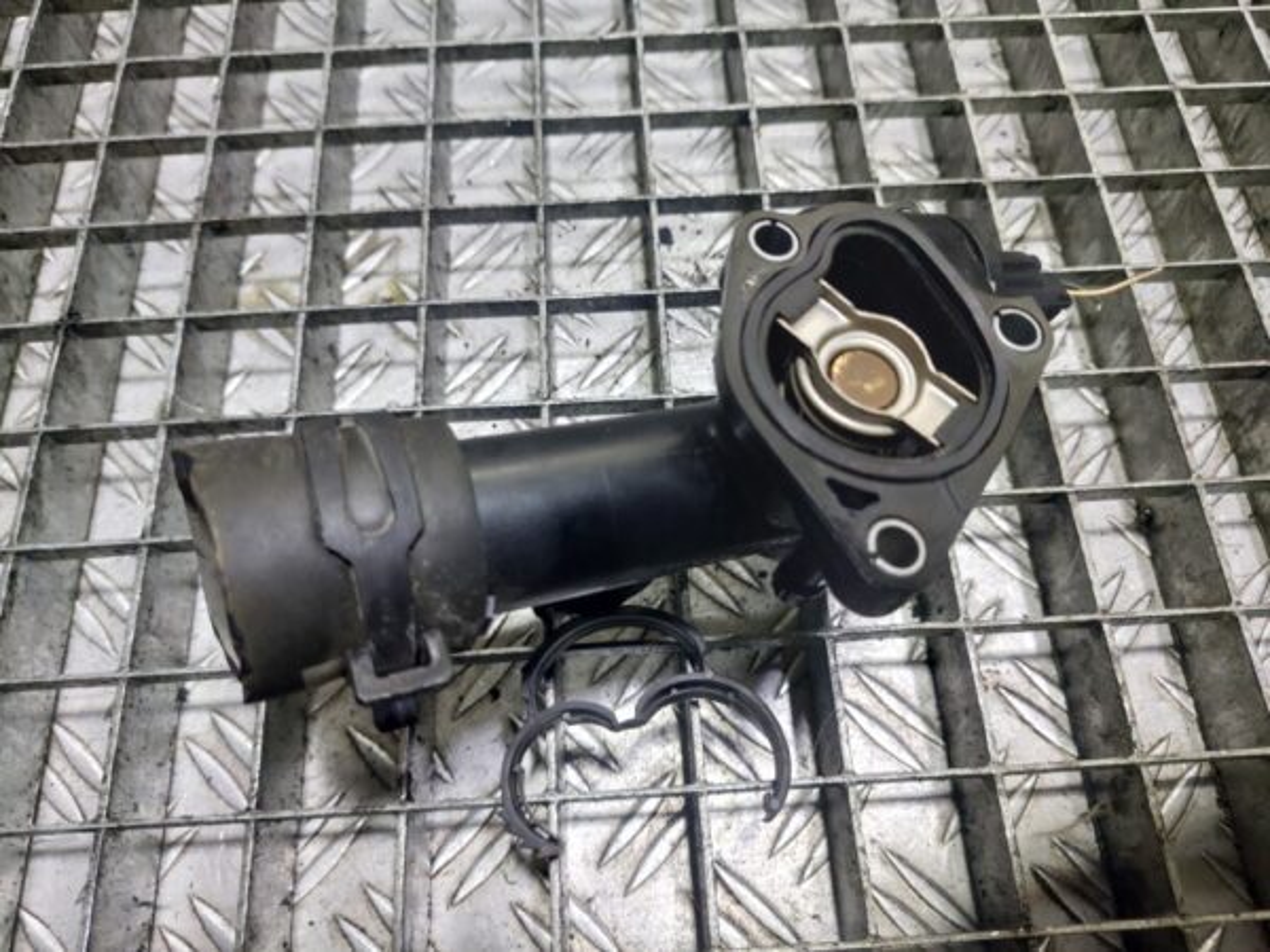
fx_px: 917
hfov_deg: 69.4
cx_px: 635
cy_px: 476
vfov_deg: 54.9
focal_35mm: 25
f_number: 1.8
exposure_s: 1/50
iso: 160
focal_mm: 5.23
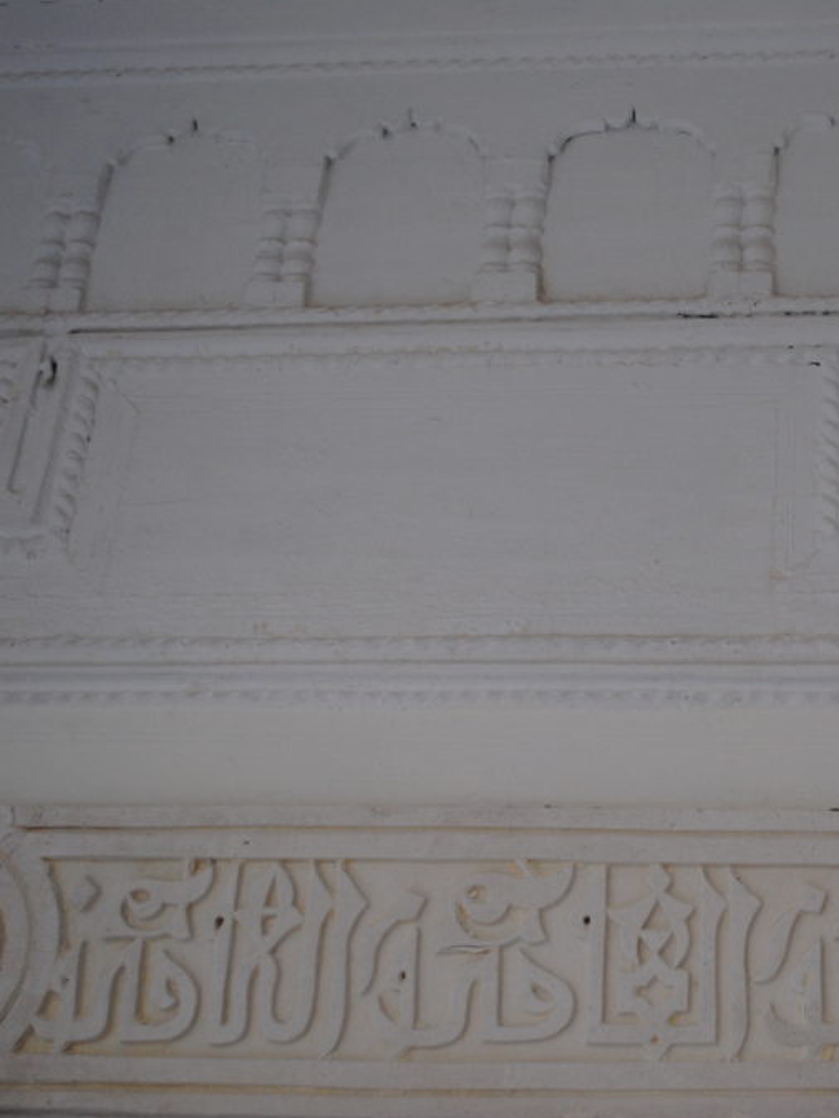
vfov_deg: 33.8
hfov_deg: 24.8
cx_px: 769
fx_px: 1841
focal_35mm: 57
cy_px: 565
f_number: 4.2
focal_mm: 26
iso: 400
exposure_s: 1/25
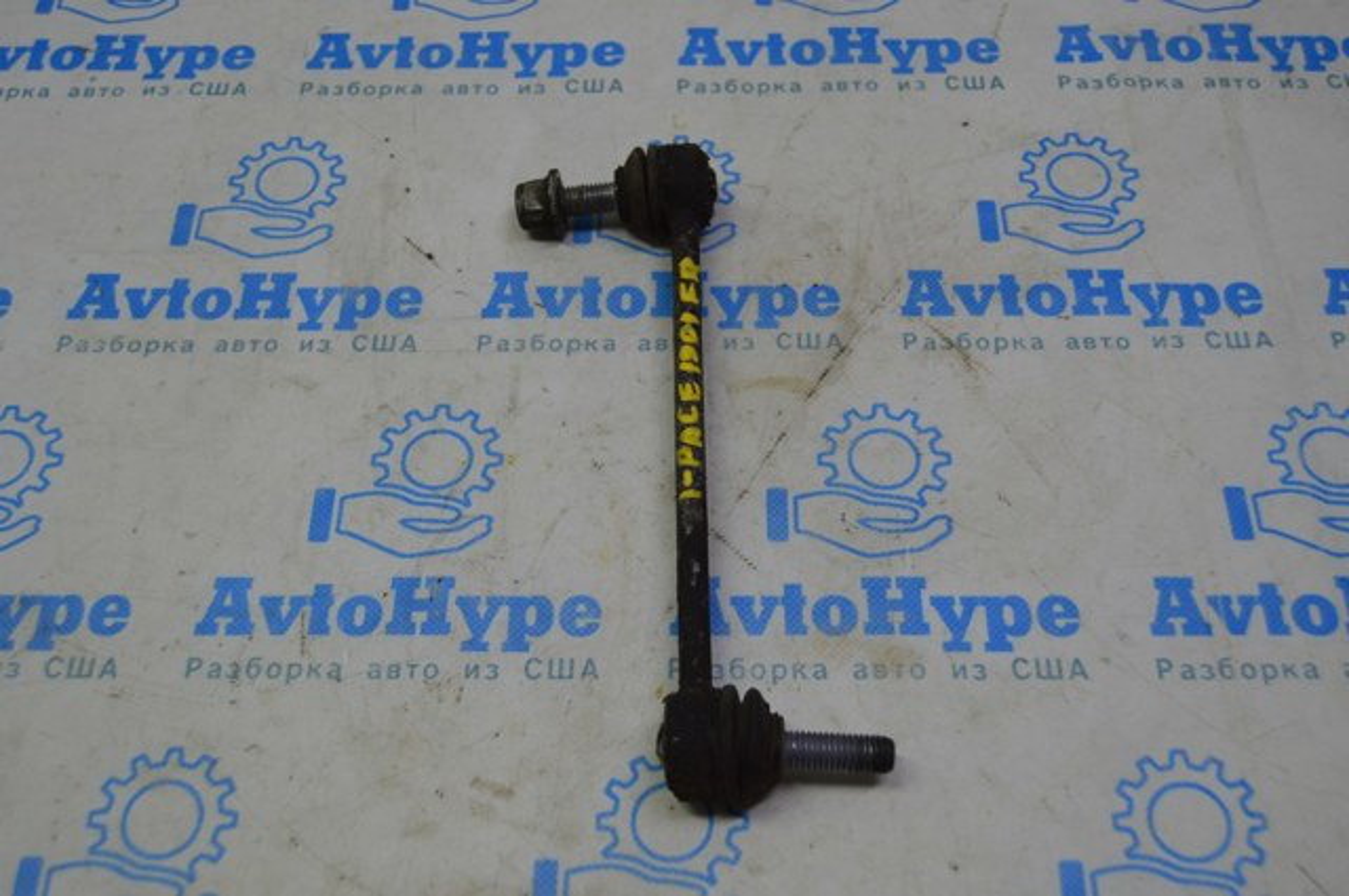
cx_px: 674
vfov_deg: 34.1
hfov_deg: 49.6
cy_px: 448
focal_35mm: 39
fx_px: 1460
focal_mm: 26
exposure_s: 1/100
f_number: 5
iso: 400
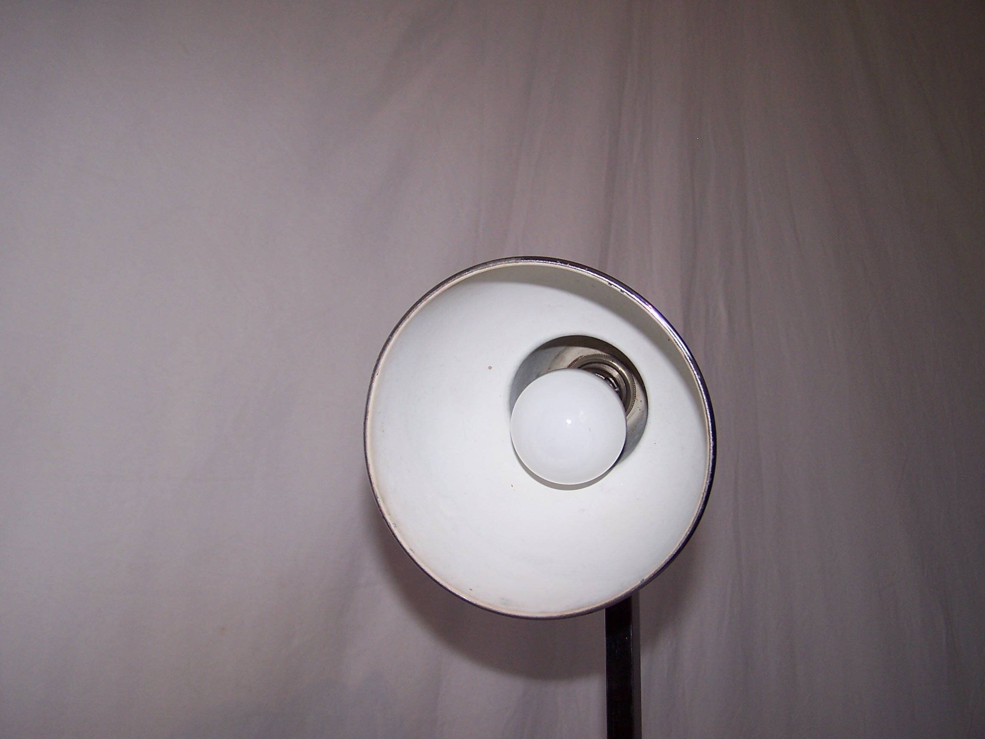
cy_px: 370
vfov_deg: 37.7
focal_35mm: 38
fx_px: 1081
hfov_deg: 49.0
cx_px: 492
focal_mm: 6.3
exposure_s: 1/60
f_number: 2.8
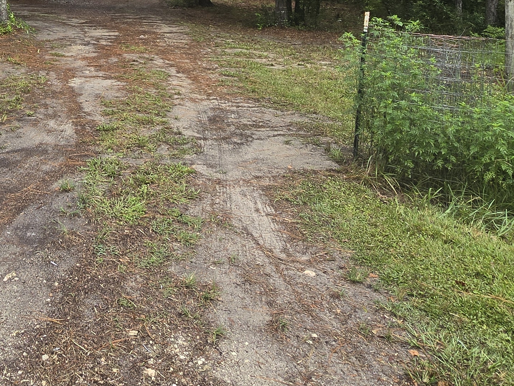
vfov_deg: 35.5
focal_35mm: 36
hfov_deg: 47.2
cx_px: 70
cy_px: -9
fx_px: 535
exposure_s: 1/274
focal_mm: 2.2
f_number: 2.2
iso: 50
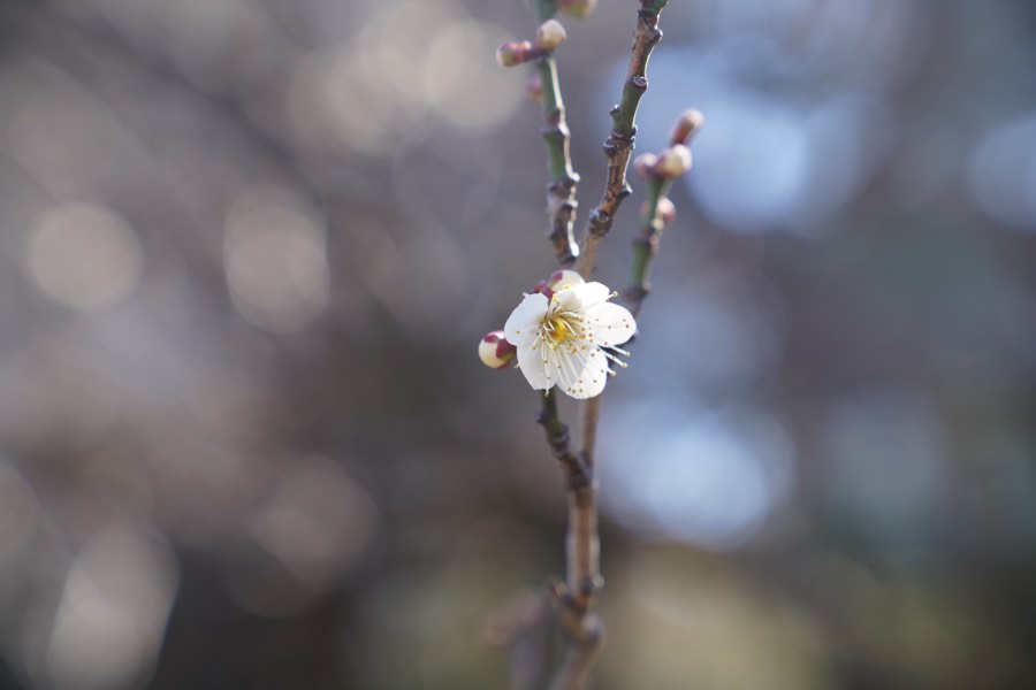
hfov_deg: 28.8
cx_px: 518
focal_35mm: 70
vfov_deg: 19.5
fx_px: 2014
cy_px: 345
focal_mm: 70
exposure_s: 1/160
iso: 125
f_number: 4
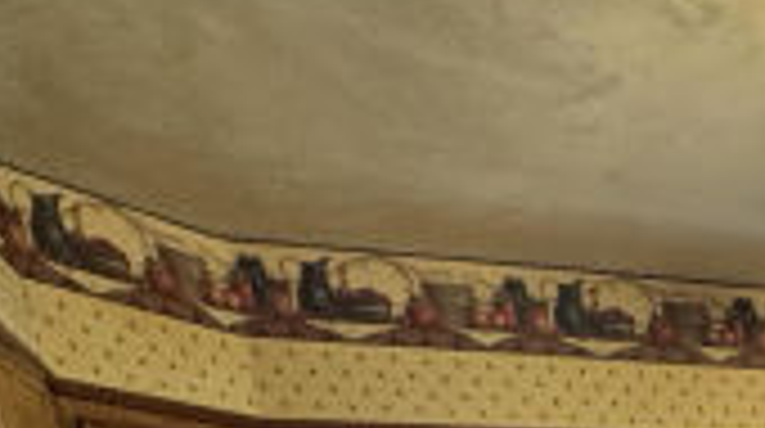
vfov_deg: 13.2
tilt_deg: -19.5
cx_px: 943
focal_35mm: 60
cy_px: 1099
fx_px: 1215
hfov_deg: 29.5
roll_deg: +2.0
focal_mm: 2.22
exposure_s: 1/60
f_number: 2.2
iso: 400
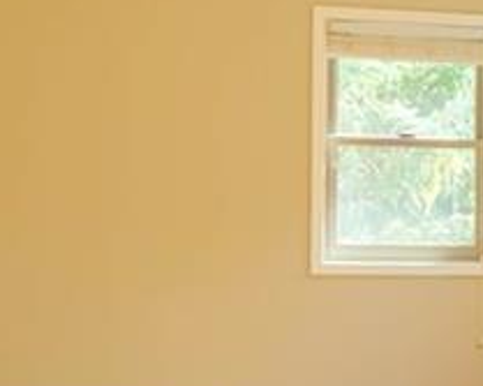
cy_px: 280
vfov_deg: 13.4
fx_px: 1643
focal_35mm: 115
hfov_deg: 13.7
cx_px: 1026
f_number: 8
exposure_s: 1/1000
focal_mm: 16
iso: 125
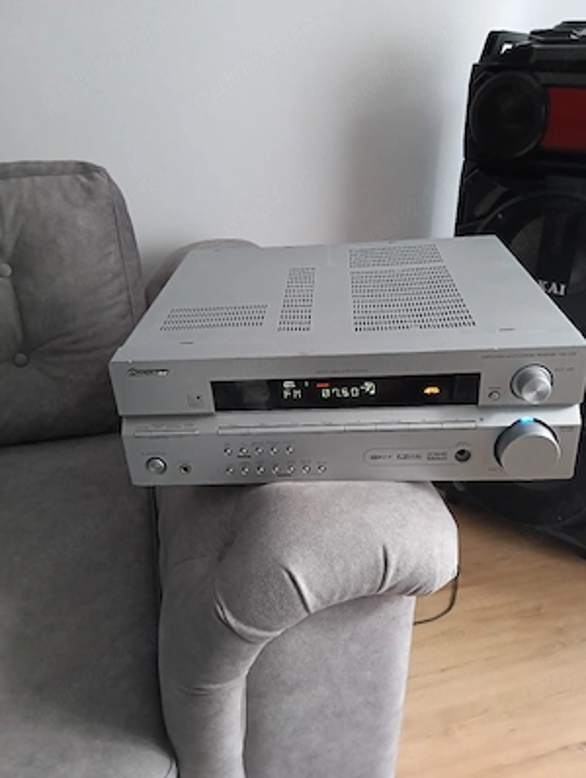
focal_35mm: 27
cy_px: 389
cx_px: 293
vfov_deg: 65.2
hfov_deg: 51.5
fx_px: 607
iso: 1000
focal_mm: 3.98
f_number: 1.8
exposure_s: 1/25
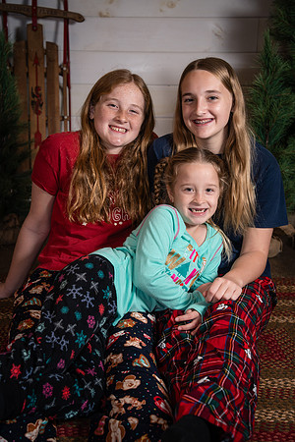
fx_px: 602
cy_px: 221
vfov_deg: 40.3
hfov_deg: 27.5
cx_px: 148
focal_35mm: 49
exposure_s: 1/250
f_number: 5
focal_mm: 49
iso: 160
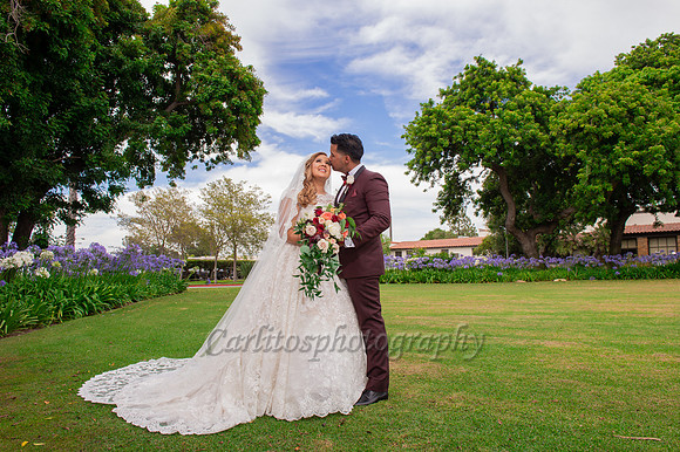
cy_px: 226
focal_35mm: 24
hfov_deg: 73.8
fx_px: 453
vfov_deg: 53.1
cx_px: 340
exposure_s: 1/250
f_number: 8
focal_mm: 24
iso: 400
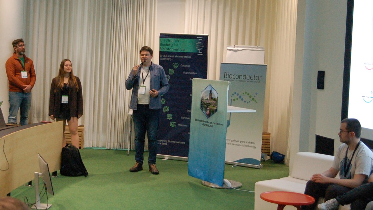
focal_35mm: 65
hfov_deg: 32.3
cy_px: 75
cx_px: 152
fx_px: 643
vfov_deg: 18.5
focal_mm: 24
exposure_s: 1/125
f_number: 3.5
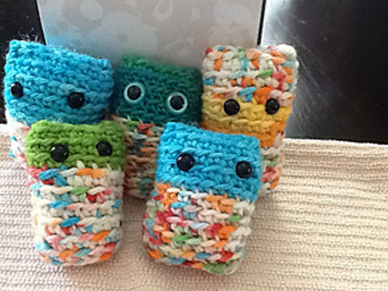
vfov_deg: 30.2
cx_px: 190
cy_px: 136
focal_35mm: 48
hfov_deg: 39.7
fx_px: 538
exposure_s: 1/24
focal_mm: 2.03
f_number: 2.4
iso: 320
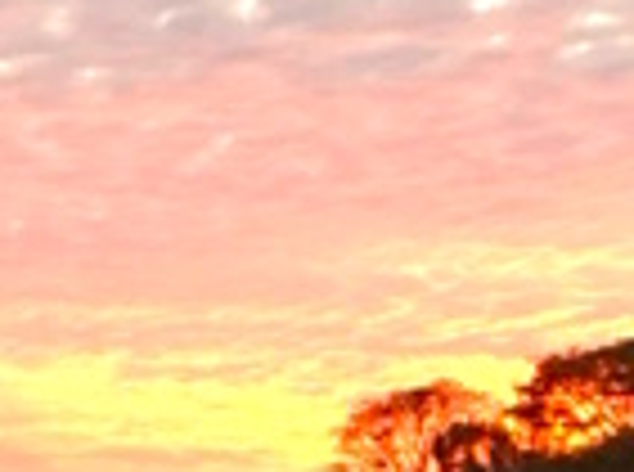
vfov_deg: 11.0
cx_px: -157
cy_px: 535
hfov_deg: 14.4
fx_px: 2411
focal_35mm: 132
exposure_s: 1/30
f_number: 2.2
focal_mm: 4.15
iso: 200
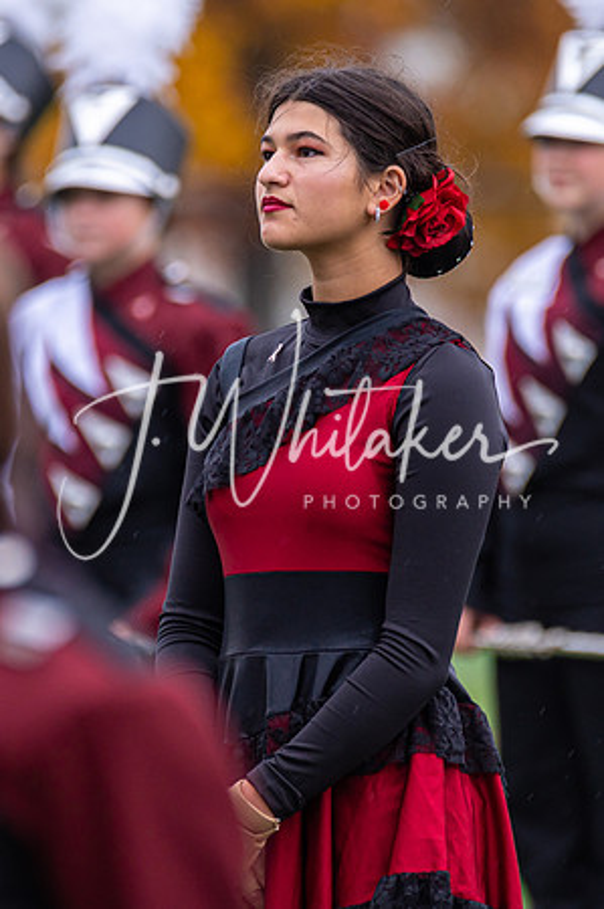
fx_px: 22859
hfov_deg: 1.5
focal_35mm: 906
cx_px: 243
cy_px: 414
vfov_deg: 2.3
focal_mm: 550
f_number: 6.3
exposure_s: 1/320
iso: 800
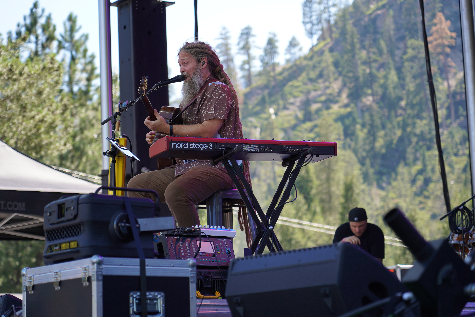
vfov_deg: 12.9
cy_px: 159
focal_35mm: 106
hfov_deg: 19.3
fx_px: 1399
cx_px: 236
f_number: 4
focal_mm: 105
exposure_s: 1/200
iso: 100
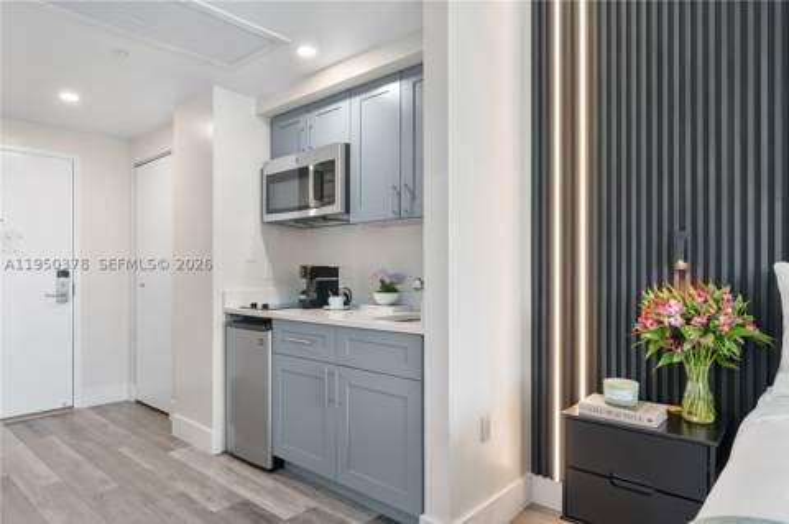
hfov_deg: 78.6
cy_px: 262
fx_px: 482
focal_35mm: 22
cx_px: 394
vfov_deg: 57.1
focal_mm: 22
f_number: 8
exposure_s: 1/15
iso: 640
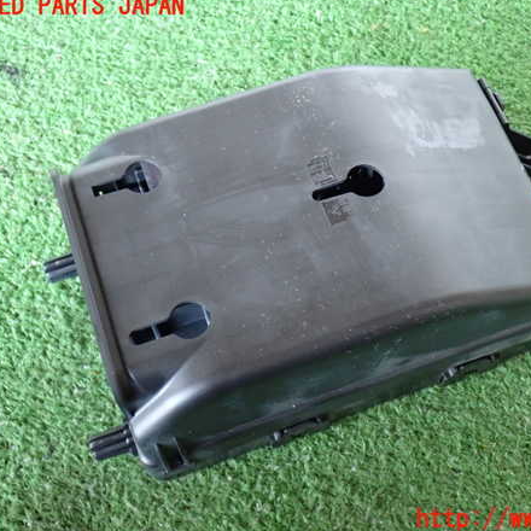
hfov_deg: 32.1
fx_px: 920
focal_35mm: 53
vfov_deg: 32.2
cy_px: 263
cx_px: 327
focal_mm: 7.84
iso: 800
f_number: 2.9
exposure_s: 1/20
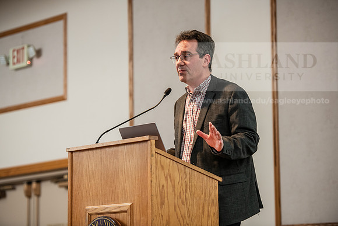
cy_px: 113
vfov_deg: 10.6
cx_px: 169
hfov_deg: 15.8
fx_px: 1221
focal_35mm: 130
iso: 1000
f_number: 3.2
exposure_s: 1/200
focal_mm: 130
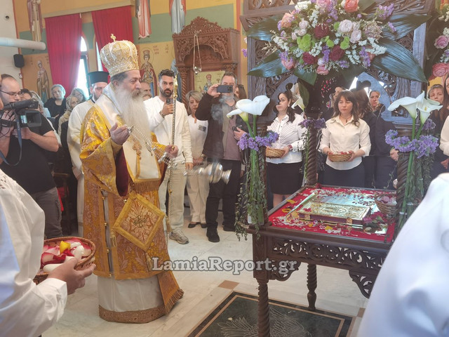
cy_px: 168
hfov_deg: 60.0
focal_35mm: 30
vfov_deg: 46.8
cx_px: 224
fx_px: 389
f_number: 1.9
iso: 200
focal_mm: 6.71
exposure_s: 1/100
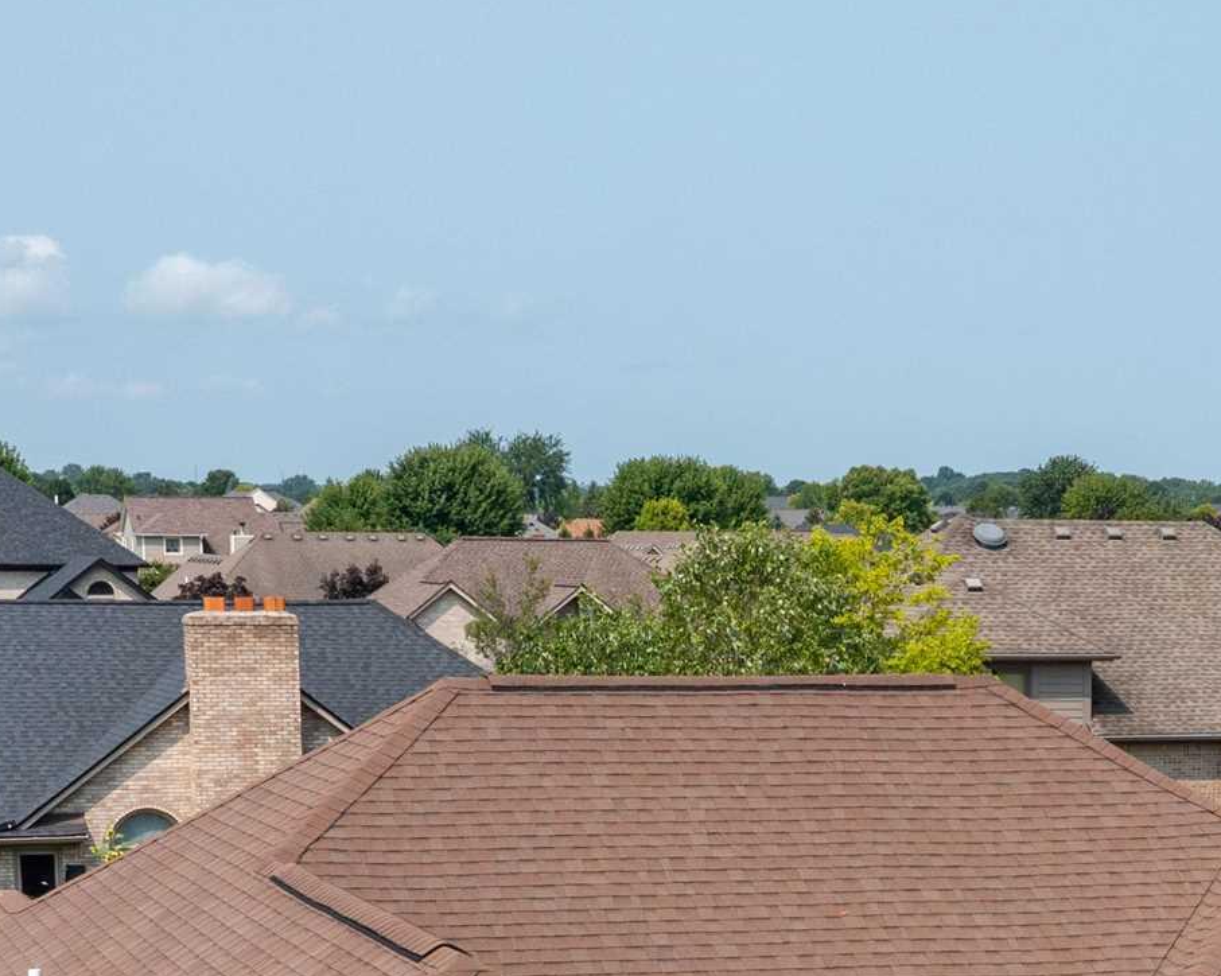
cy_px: 1346
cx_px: 932
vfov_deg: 16.2
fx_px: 3215
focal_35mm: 89
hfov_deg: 21.3
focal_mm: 10.26
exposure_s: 1/500
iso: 100
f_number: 5.6
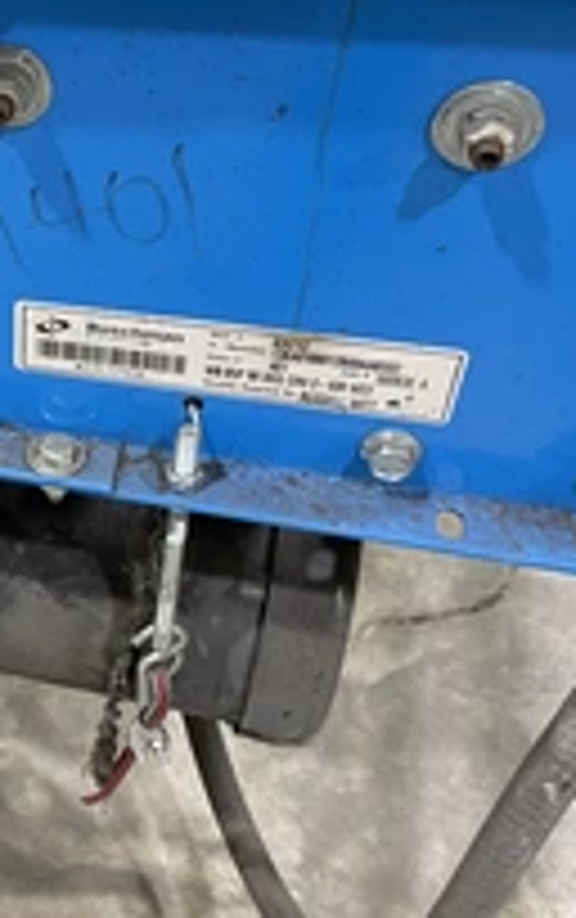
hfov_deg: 21.6
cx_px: -184
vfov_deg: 37.4
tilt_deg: -46.8
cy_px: 405
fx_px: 1352
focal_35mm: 54
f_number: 1.6
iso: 100
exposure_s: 1/60
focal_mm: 4.2
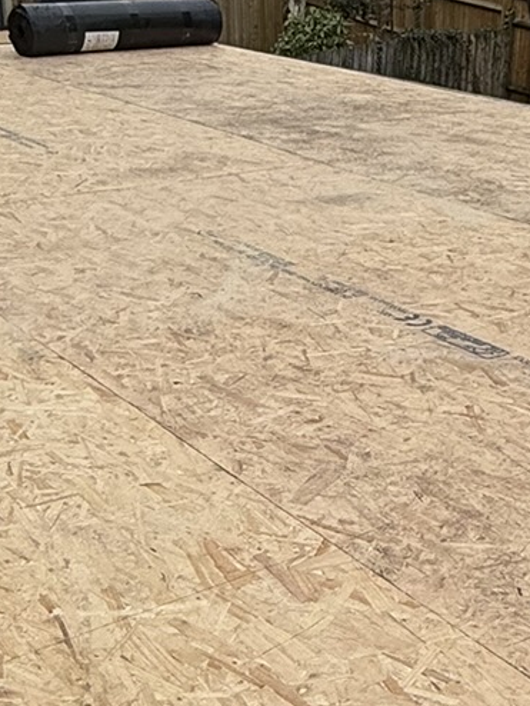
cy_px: 440
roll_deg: +0.2
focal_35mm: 58
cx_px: 311
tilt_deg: -24.9
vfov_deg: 33.1
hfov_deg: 25.2
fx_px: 1183
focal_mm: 2.22
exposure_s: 1/436
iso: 50
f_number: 2.2
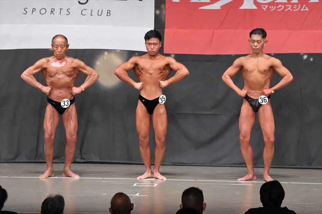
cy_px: 107
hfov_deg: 11.0
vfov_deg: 7.3
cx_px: 161
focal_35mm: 187
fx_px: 1672
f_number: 5.6
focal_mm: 125
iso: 6400
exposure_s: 1/400
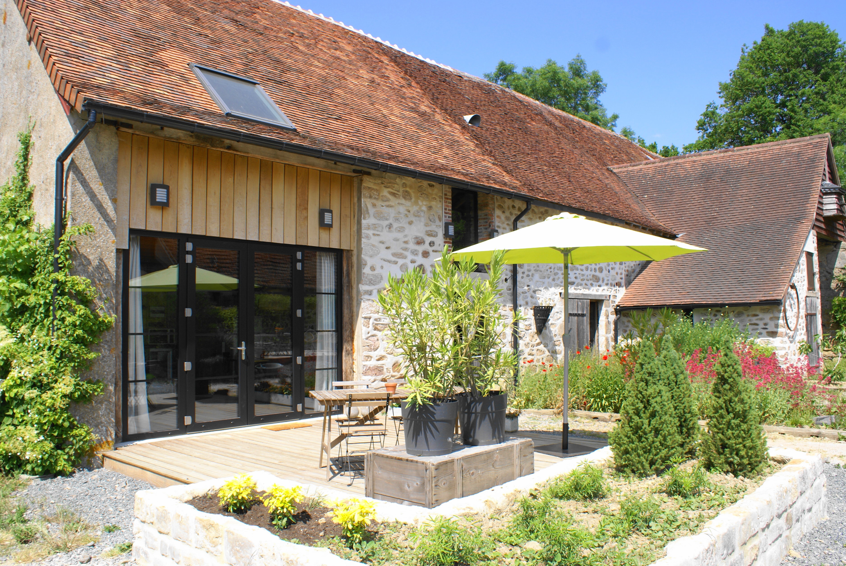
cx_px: 423
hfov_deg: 67.3
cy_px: 283
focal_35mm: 27
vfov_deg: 48.0
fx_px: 635
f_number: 10
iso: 100
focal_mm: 18
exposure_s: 1/125
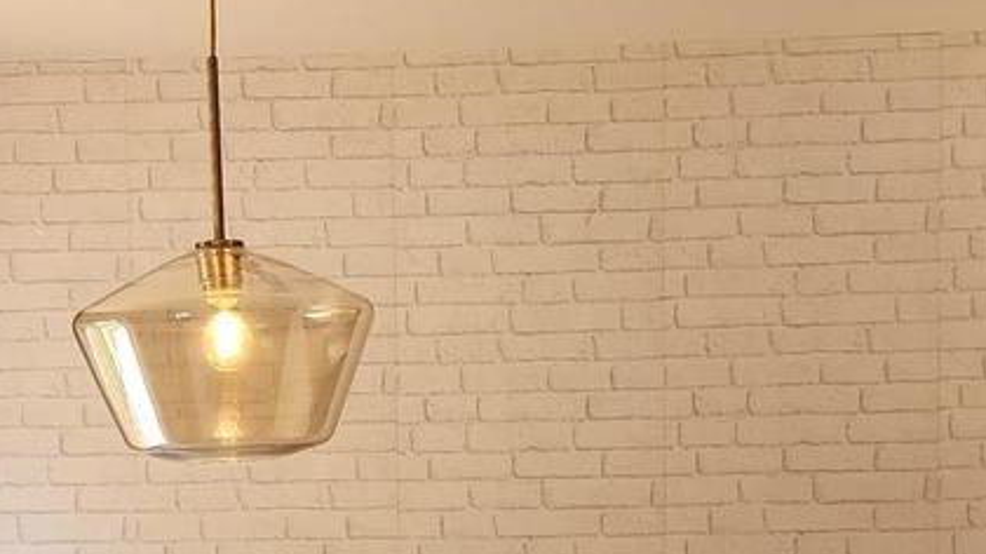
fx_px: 2248
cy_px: 563
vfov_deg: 13.8
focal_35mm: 86
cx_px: 275
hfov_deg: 24.5
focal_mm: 6.4
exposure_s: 1/180
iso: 80
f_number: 1.8
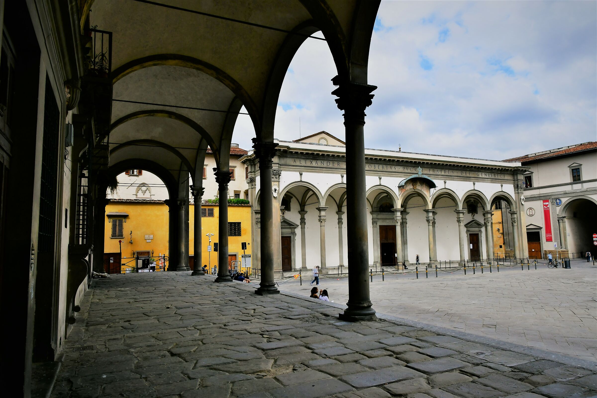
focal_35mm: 24
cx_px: 298
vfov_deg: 53.1
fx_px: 398
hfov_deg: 73.7
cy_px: 199
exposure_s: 1/1000
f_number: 11
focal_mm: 16
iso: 400
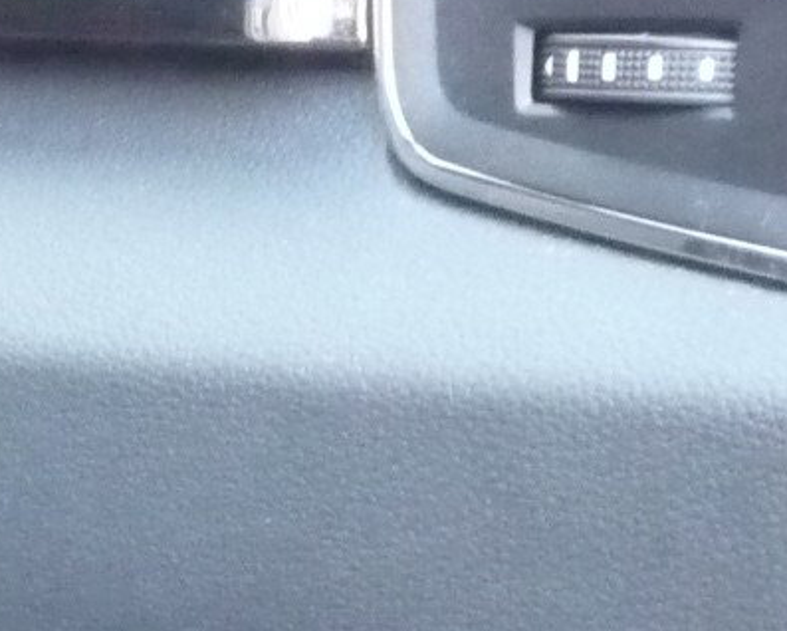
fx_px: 3519
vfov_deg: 9.9
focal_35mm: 151
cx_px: 65
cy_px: 986
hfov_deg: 12.7
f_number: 3.3
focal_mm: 5.2
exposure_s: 1/20
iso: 800
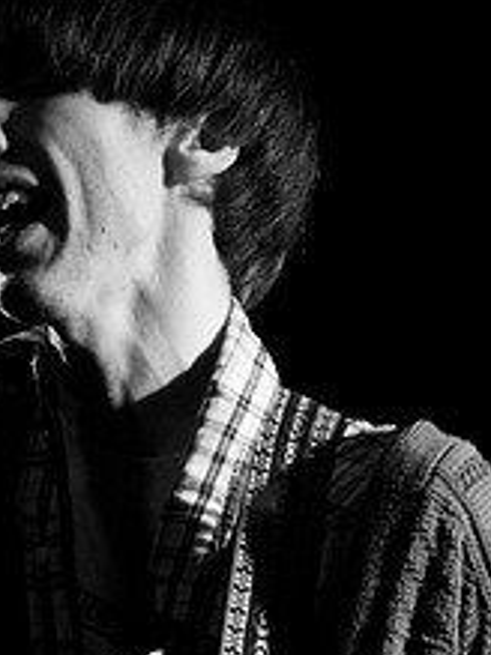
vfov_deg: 8.4
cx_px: -374
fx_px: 4487
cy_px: 384
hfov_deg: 6.1
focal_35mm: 237
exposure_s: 1/100
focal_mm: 62
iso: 640
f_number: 2.8
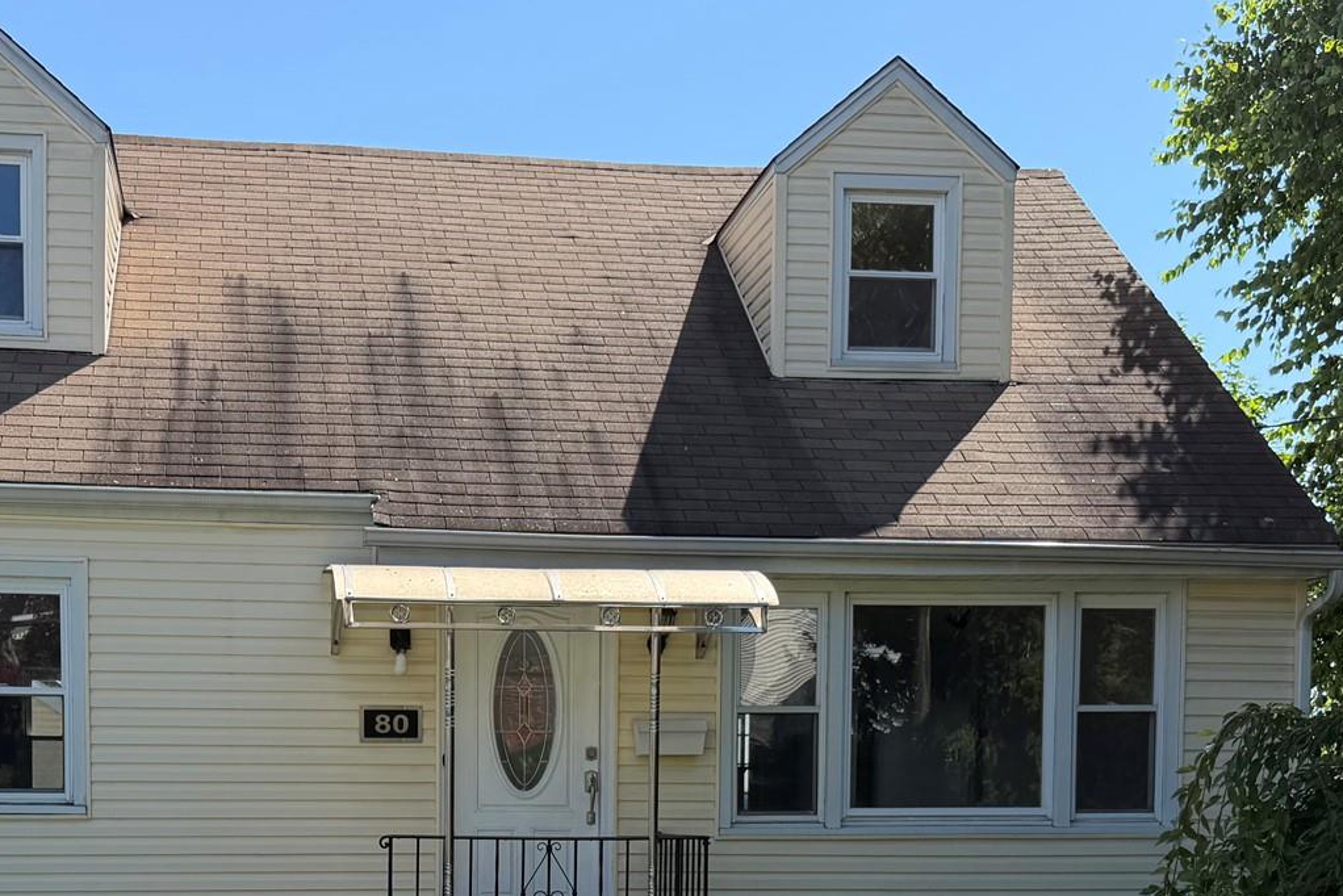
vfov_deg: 25.7
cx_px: 453
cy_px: 892
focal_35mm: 50
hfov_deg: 39.2
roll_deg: +0.2
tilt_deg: -3.6
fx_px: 1866
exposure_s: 1/2445
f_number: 1.78
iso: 80
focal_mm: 6.76
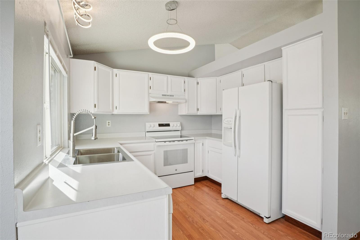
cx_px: 180
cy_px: 120
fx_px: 165
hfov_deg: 95.0
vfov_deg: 72.0
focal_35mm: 16
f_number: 8
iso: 100
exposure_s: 1/30
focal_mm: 11
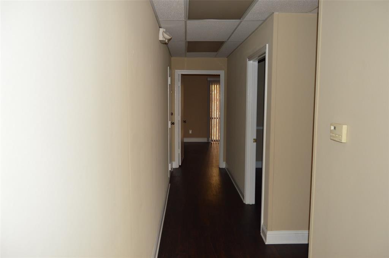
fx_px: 291
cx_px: 194
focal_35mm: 27
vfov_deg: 47.8
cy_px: 129
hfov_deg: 67.4
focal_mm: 18
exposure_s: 1/60
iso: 400
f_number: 4
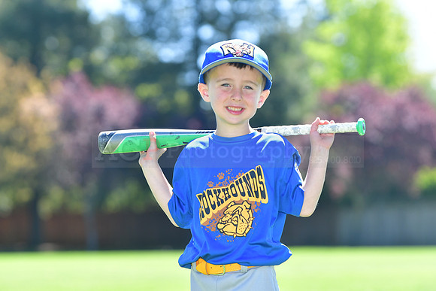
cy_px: 146
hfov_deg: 10.2
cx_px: 218
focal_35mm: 202
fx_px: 2453
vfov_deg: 6.8
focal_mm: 135
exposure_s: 1/1000
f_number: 4.5
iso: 400
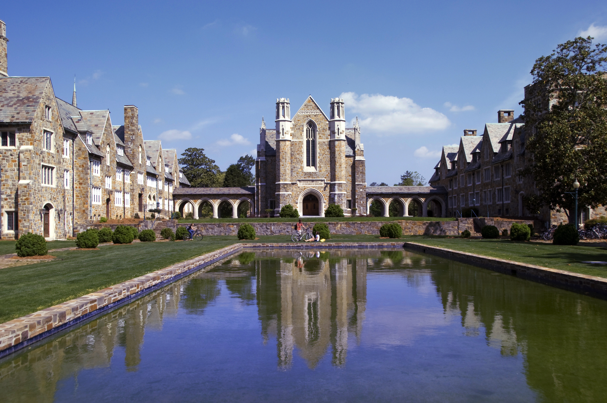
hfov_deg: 57.3
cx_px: 304
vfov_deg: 39.9
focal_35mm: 33
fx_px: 556
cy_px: 202
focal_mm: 22
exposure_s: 1/500
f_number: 9
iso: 200
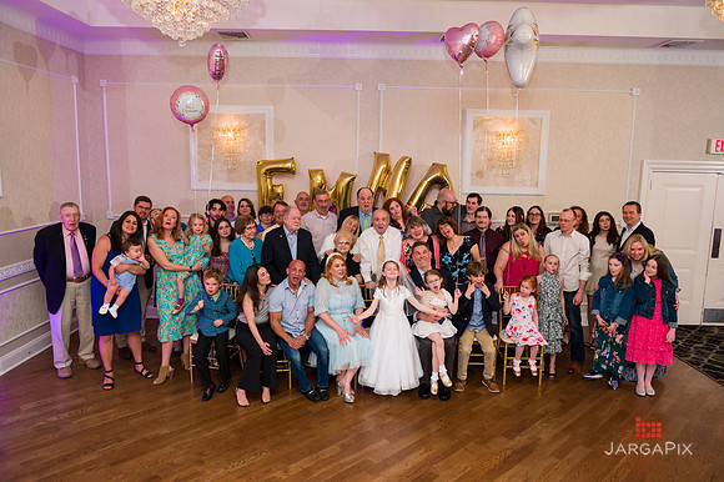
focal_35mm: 26
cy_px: 241
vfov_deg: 49.5
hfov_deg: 69.4
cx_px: 362
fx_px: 523
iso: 1250
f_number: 5
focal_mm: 26
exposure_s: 1/200
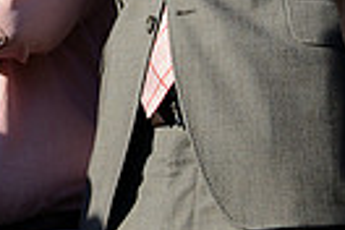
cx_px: -306
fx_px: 1859
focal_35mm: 194
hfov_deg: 10.0
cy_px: -252
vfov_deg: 6.8
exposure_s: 1/3200
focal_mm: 44
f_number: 2.8
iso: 250
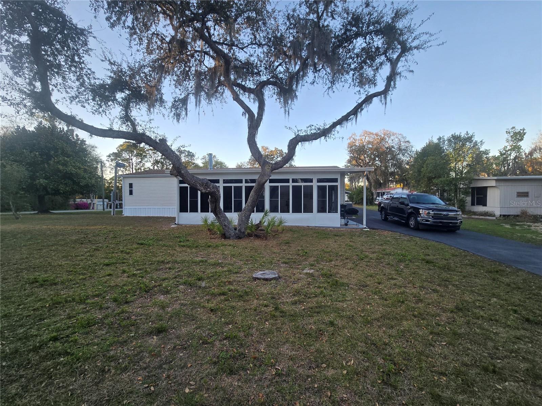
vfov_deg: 89.9
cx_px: 271
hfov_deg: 106.2
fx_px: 204
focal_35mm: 13
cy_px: 203
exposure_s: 1/257
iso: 50
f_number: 2.2
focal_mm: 2.2
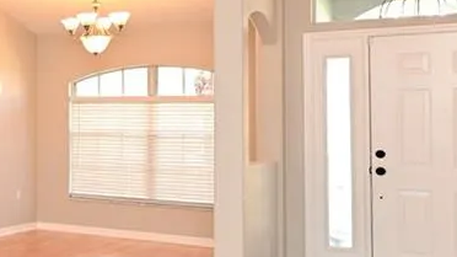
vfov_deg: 19.1
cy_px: 109
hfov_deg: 25.4
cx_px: -222
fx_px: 763
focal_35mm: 63
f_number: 4
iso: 220
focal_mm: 14
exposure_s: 1/60
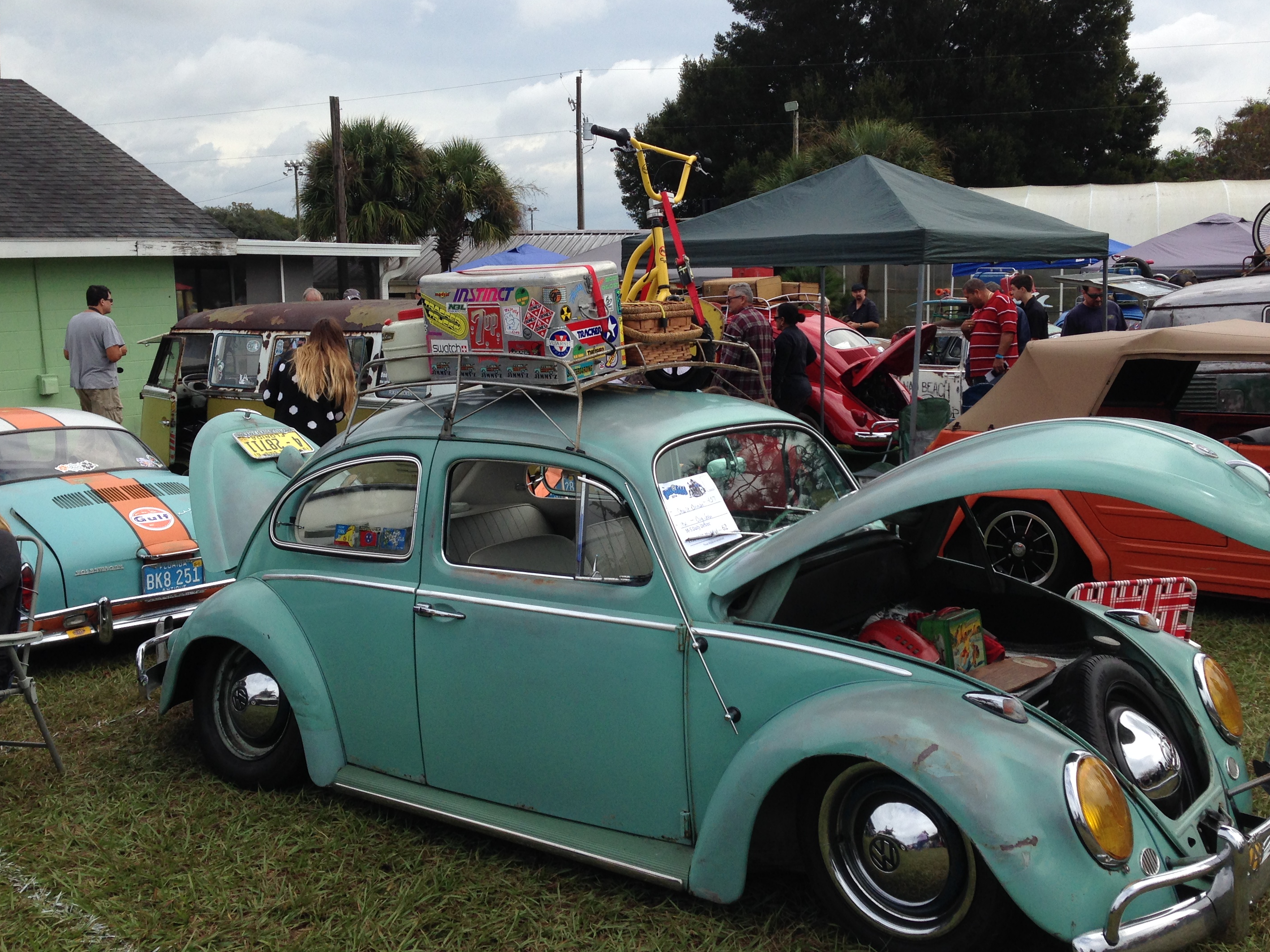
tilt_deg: -8.3
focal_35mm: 38
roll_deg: +0.4
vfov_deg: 37.7
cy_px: 433
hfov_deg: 49.0
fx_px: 1394
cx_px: 633
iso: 50
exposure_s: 1/1355
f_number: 2.4
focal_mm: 4.12
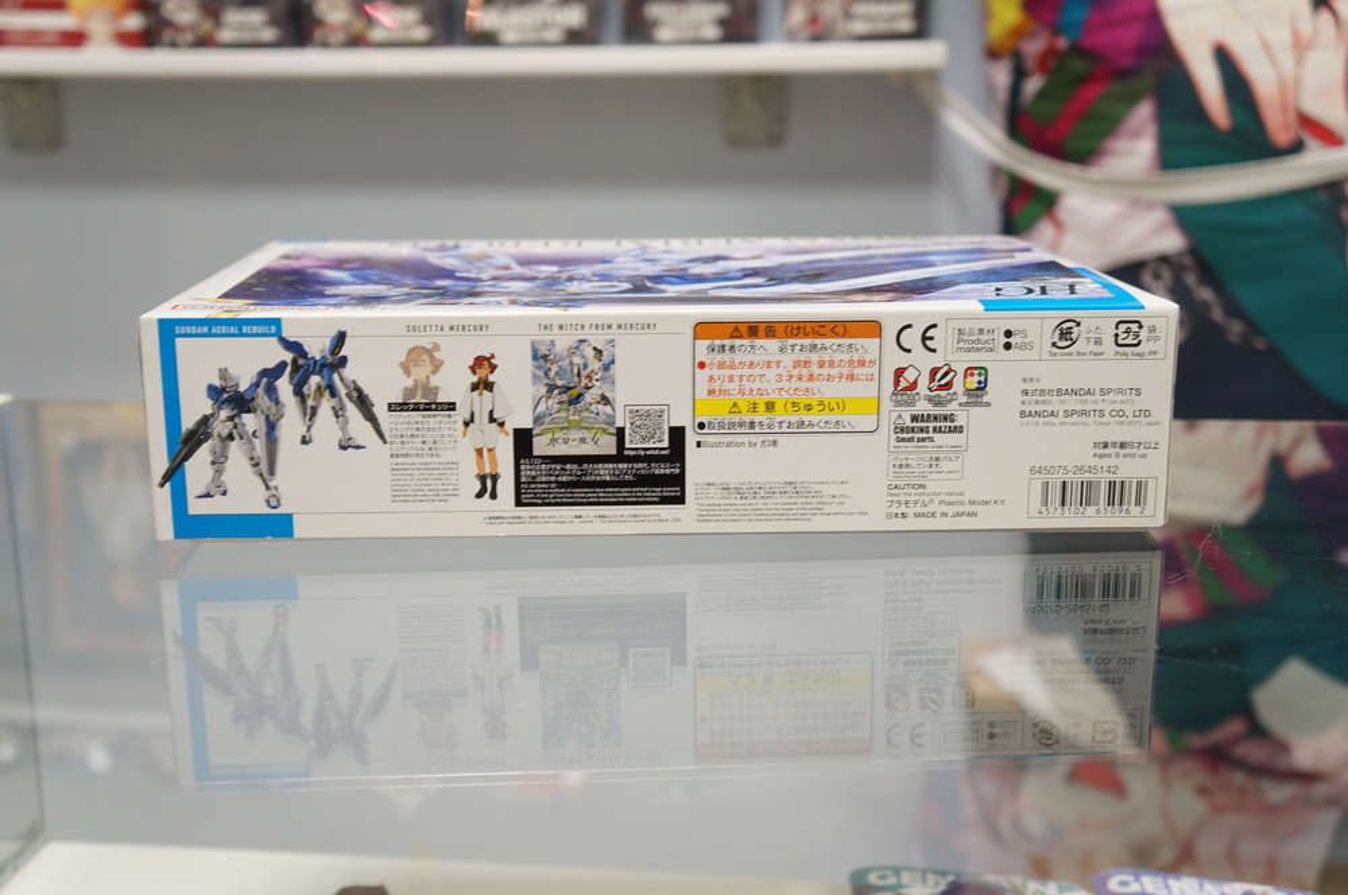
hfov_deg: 48.0
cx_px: 674
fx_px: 1515
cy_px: 448
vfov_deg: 32.9
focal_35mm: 40
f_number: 4
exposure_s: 1/30
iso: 640
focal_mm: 27
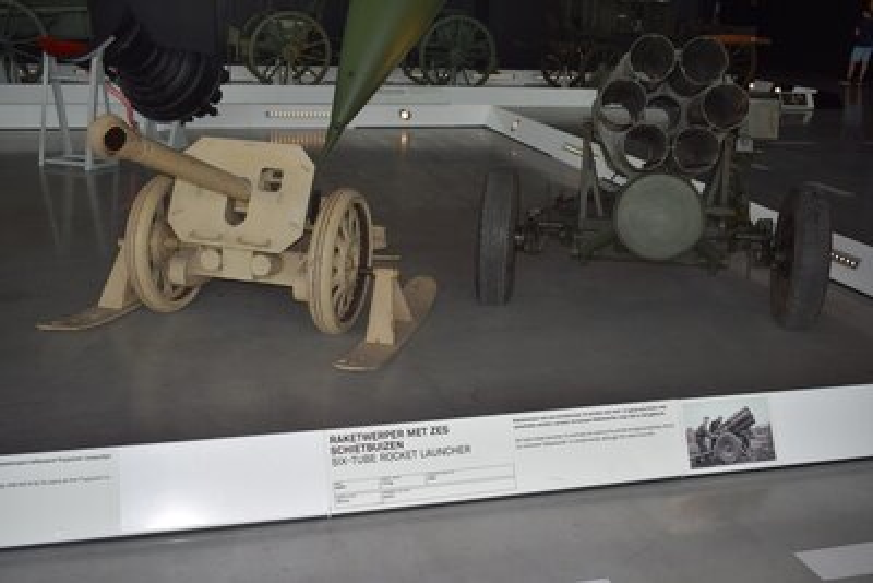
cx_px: 436
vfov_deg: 33.0
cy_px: 292
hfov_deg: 47.9
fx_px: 982
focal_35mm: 40
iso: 100
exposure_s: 1/125
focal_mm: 27
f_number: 5.6
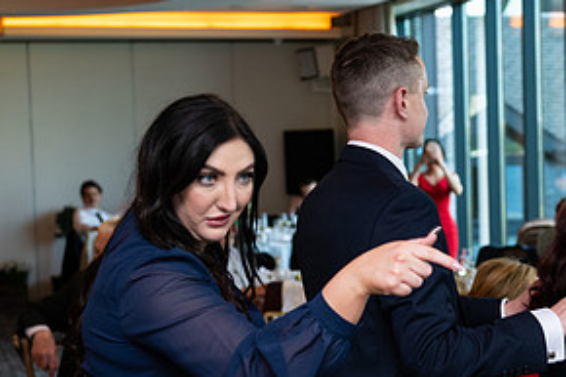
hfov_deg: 21.1
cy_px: 228
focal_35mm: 96
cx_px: 396
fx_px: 1508
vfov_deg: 14.2
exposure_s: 1/160
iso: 640
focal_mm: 48
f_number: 3.5
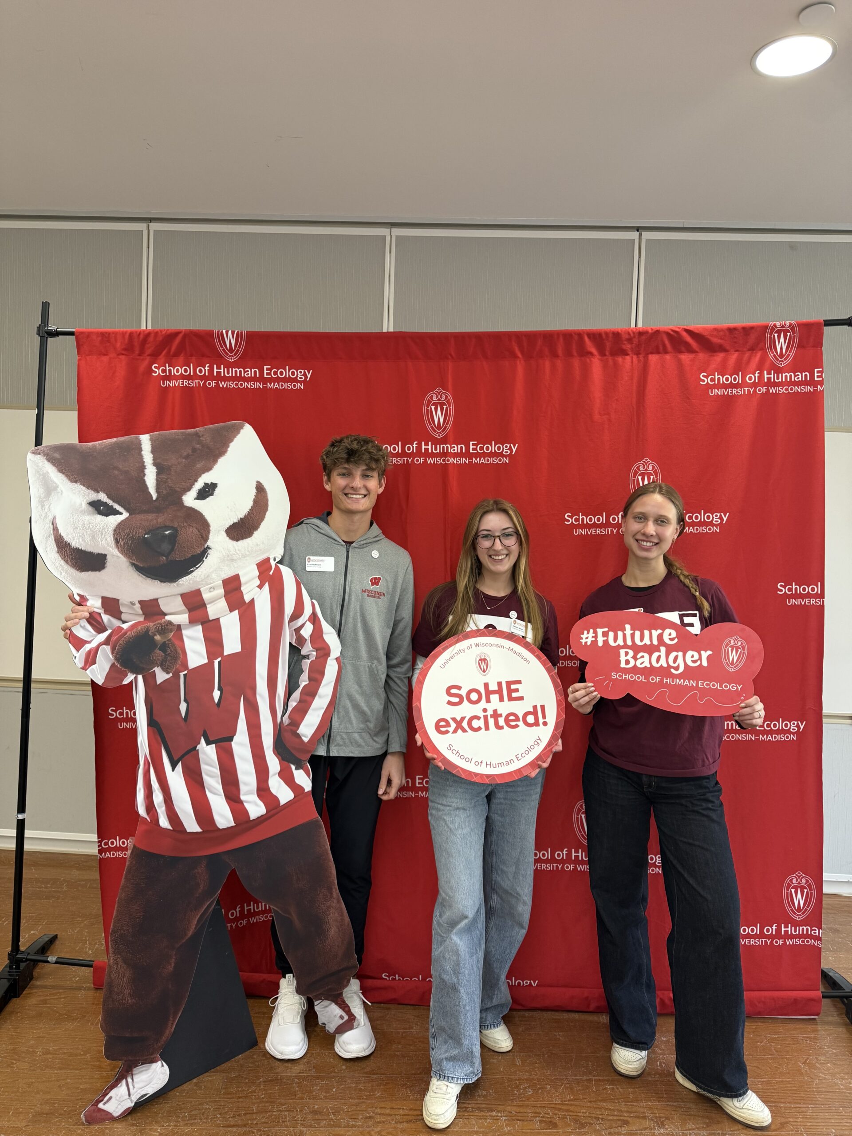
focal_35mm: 24
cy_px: 568
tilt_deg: -2.5
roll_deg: -2.5
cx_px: 426
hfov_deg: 56.8
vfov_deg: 71.6
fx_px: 788
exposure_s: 1/60
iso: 160
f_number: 1.78
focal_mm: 6.76
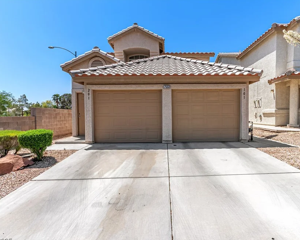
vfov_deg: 68.1
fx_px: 178
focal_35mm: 20
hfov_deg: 80.1
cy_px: 123
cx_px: 167
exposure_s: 1/640
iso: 100
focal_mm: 17
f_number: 7.1
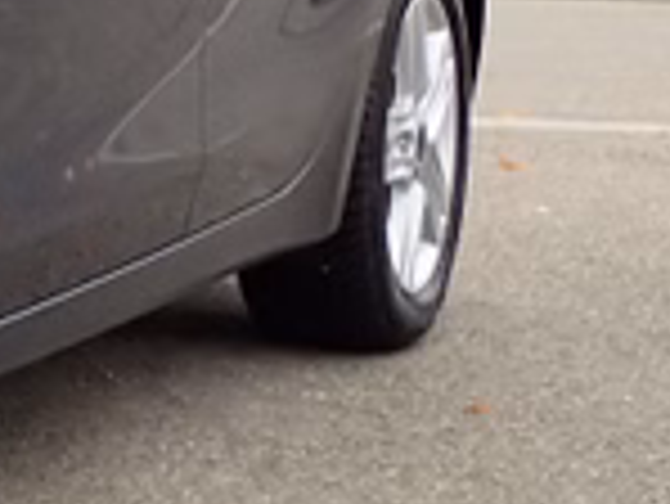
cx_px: -976
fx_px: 3119
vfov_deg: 9.2
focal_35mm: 161
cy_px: -18
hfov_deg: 10.4
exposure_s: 1/200
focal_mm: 5.4
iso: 100
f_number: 3.2
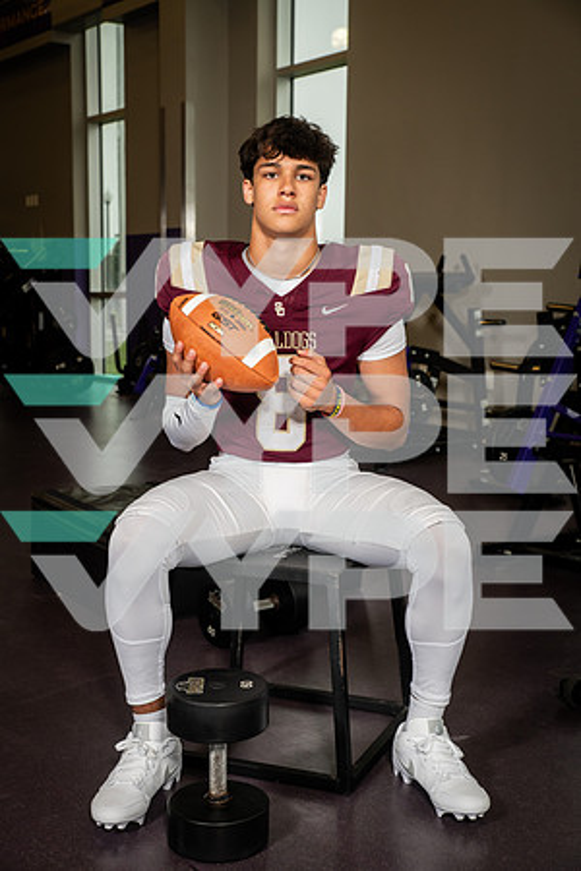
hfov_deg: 28.1
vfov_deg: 41.1
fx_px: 1162
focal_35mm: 48
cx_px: 290
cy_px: 436
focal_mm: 48
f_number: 5.6
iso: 500
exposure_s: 1/250
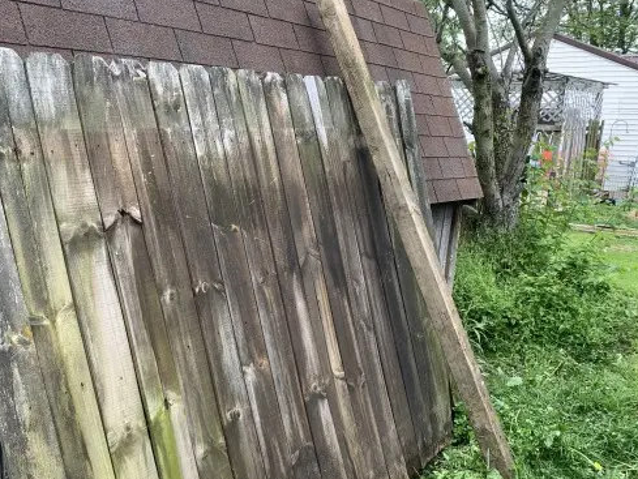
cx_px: 228
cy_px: 279
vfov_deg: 41.7
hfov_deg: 53.2
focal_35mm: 34
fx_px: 627
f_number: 1.8
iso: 25
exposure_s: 1/217
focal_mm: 4.25
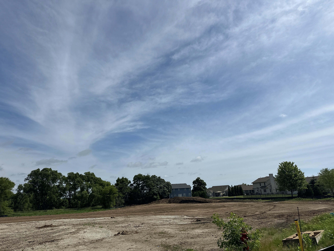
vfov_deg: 56.8
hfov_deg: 71.6
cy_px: 126
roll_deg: +2.9
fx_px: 232
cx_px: 167
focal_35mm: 24
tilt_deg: +15.6
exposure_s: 1/9709
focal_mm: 6.86
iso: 80
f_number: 1.78
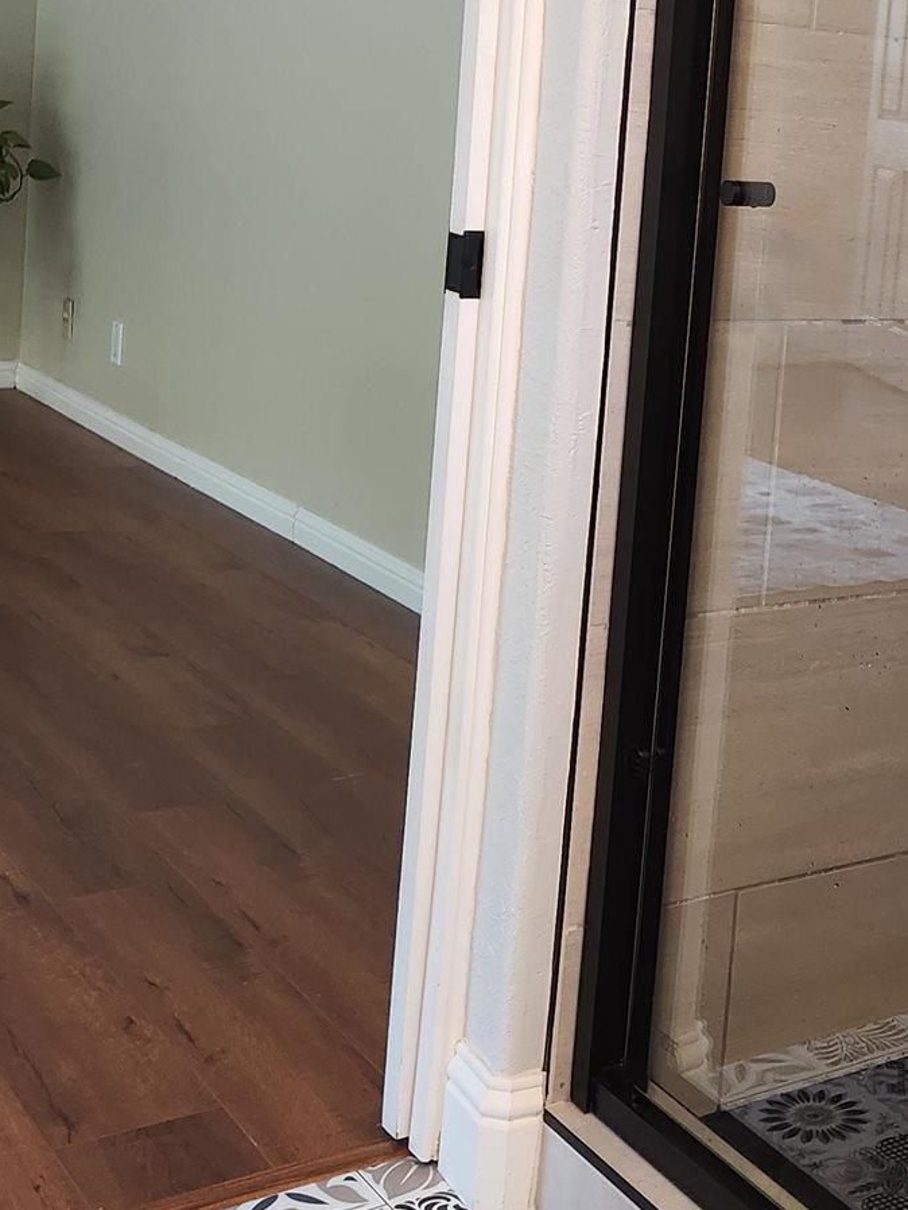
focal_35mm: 59
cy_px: 283
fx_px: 2062
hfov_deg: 23.1
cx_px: 1032
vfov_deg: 32.0
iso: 250
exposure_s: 1/120
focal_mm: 5.4
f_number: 1.8
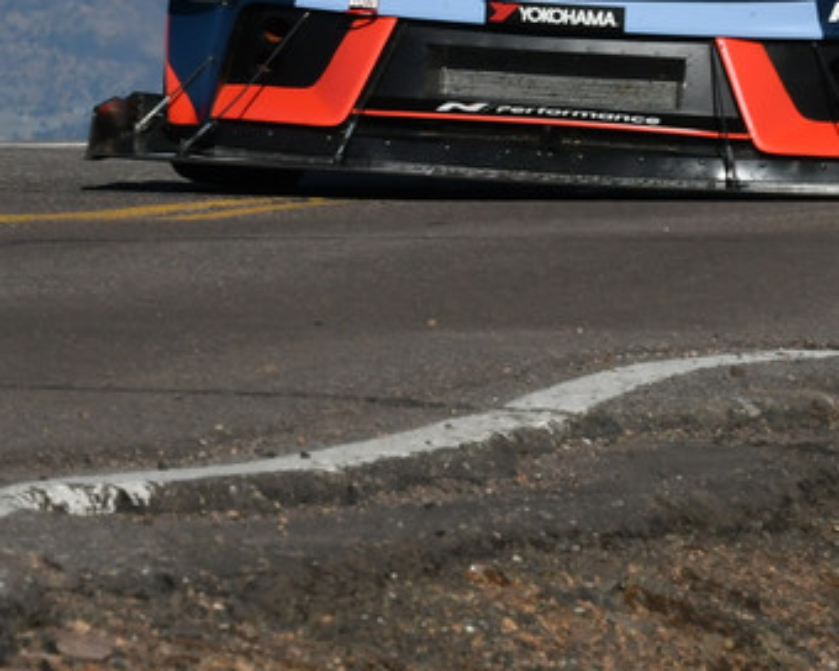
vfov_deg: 2.3
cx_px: 629
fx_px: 16653
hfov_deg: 2.9
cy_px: -259
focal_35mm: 671
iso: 400
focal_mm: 135
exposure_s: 1/500
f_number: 14
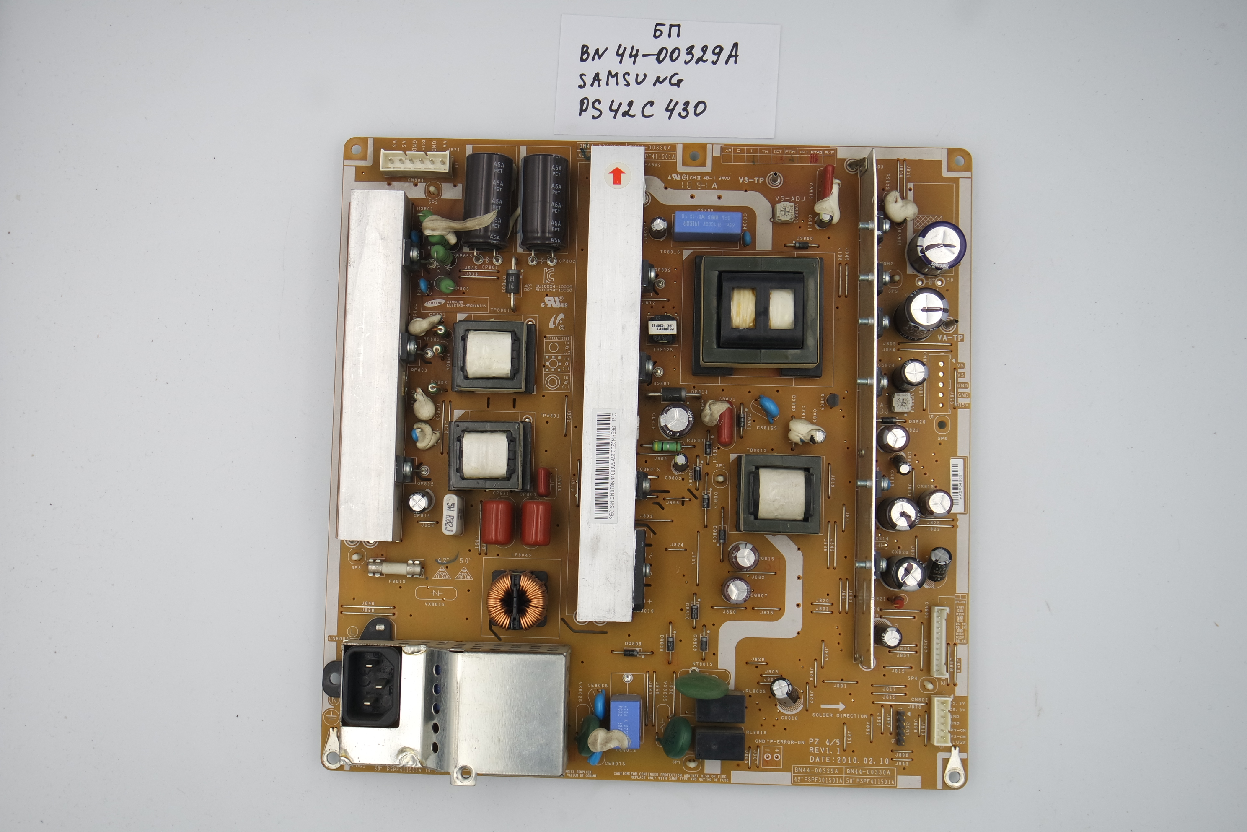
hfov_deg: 45.4
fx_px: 1489
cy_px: 416
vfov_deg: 31.2
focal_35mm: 43
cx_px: 624
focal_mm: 16
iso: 160
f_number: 5.6
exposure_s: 1/100
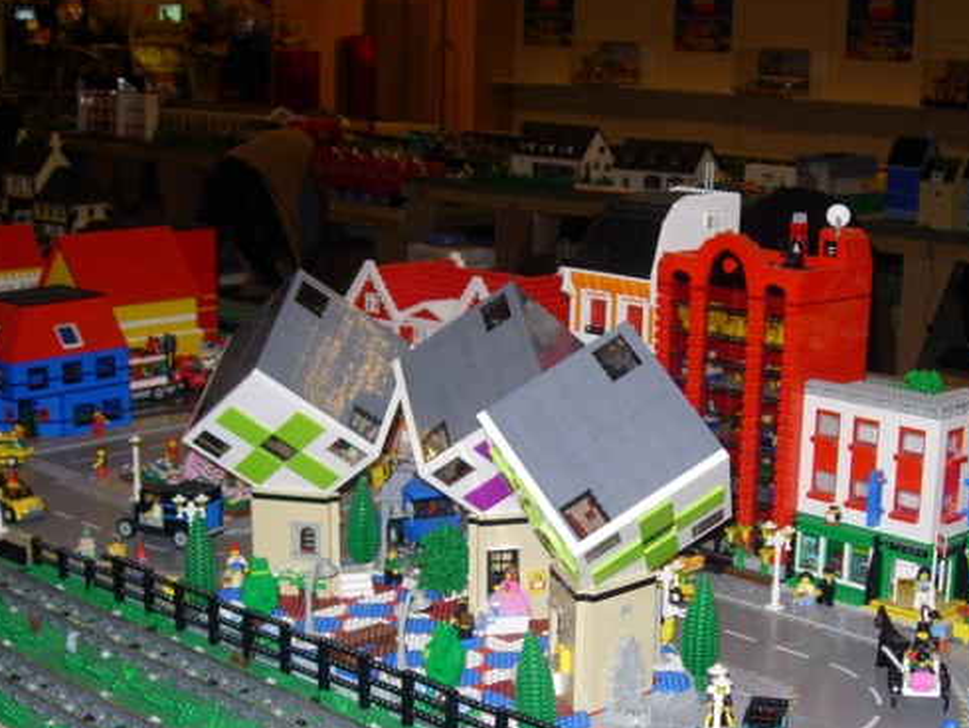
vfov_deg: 23.4
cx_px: 619
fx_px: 1736
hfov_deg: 31.0
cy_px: 550
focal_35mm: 62
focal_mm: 7.8
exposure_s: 1/64
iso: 79
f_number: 2.8
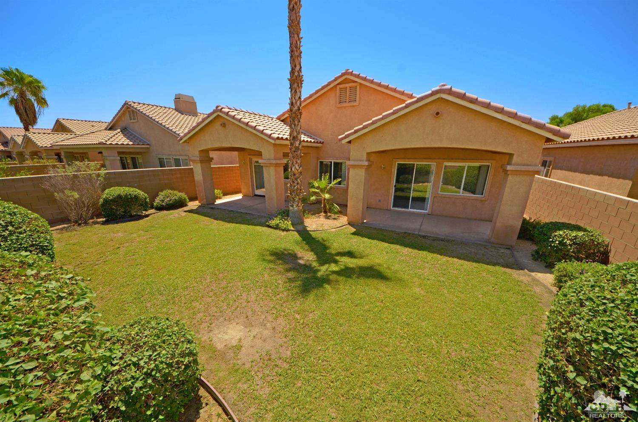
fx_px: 212
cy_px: 211
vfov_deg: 89.7
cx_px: 319
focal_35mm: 12
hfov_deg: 112.8
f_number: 8
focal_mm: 8
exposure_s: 1/250
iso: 100
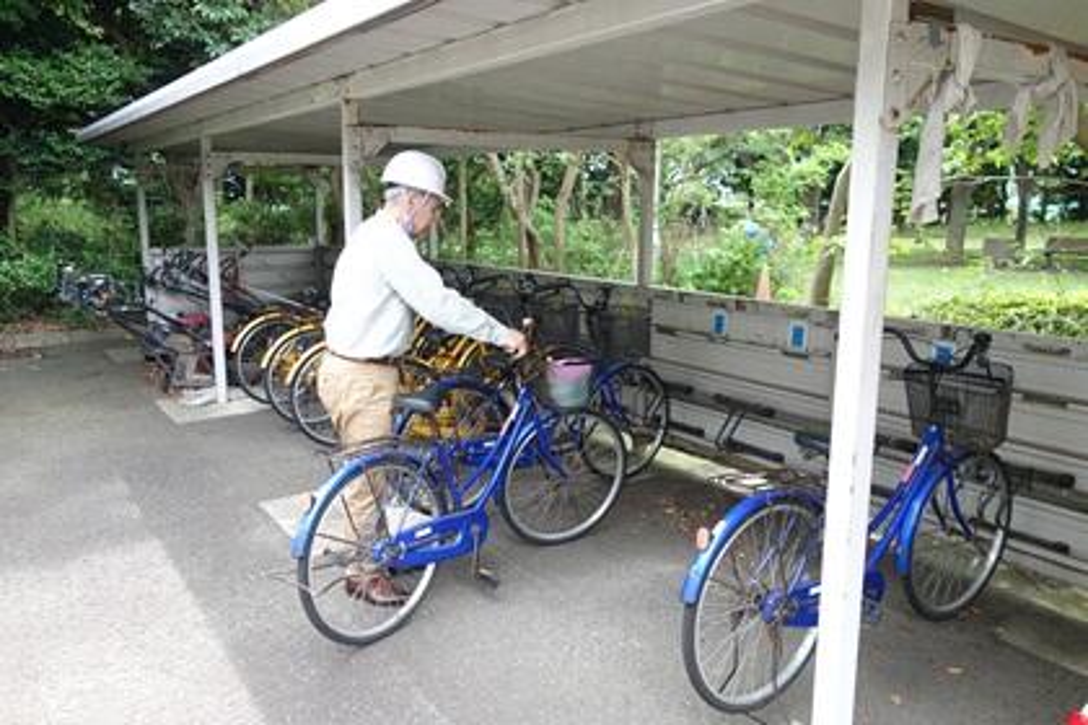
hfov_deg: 65.5
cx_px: 544
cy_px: 362
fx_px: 846
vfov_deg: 46.4
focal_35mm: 28
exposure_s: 1/100
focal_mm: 10.4
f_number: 2.5
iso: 125
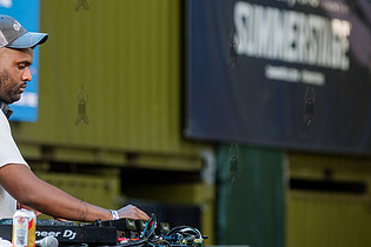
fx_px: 3298
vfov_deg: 4.3
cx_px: 81
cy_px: 104
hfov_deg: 6.4
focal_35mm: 320
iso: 320
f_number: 4.5
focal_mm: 170
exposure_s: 1/320
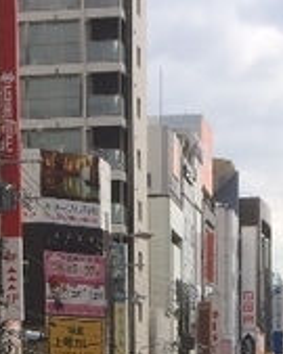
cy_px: 635
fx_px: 1404
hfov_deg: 11.5
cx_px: 193
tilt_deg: -8.1
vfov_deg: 13.0
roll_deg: -0.2
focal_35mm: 134
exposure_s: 1/2283
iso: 32
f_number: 2.2
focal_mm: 4.15
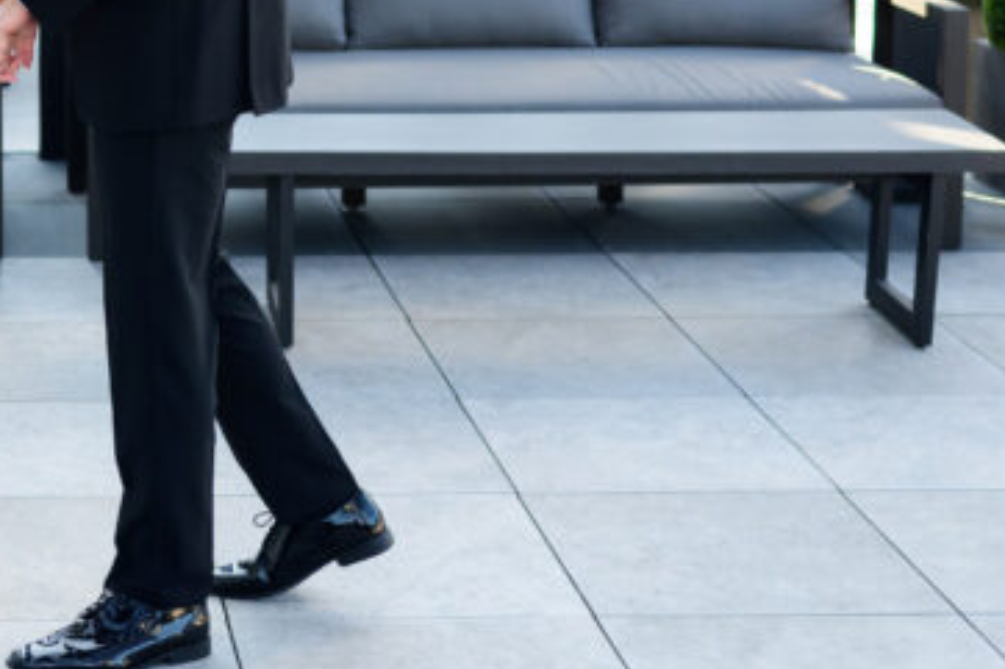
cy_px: -154
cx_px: -11
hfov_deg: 20.0
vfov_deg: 13.4
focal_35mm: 99
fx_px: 2762
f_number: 2.5
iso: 800
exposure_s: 1/2500
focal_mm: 35
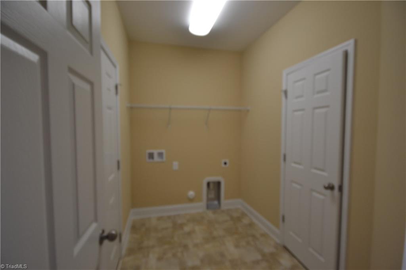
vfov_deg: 72.0
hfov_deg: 95.0
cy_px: 135
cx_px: 203
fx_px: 186
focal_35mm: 16
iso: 400
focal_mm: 11
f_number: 5
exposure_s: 1/60
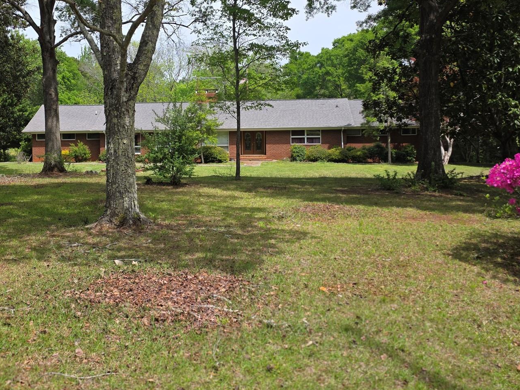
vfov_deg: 38.4
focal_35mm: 37
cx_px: 233
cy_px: 148
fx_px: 556
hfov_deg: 50.1
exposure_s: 1/3758
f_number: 1.7
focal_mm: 6.3
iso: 80
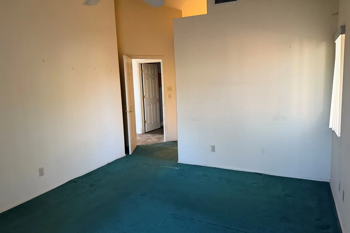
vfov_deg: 49.5
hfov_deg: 69.4
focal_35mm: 26
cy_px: 116
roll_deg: +1.6
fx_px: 253
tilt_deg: -6.7
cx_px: 181
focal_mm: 6.76
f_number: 1.78
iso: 640
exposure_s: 1/60
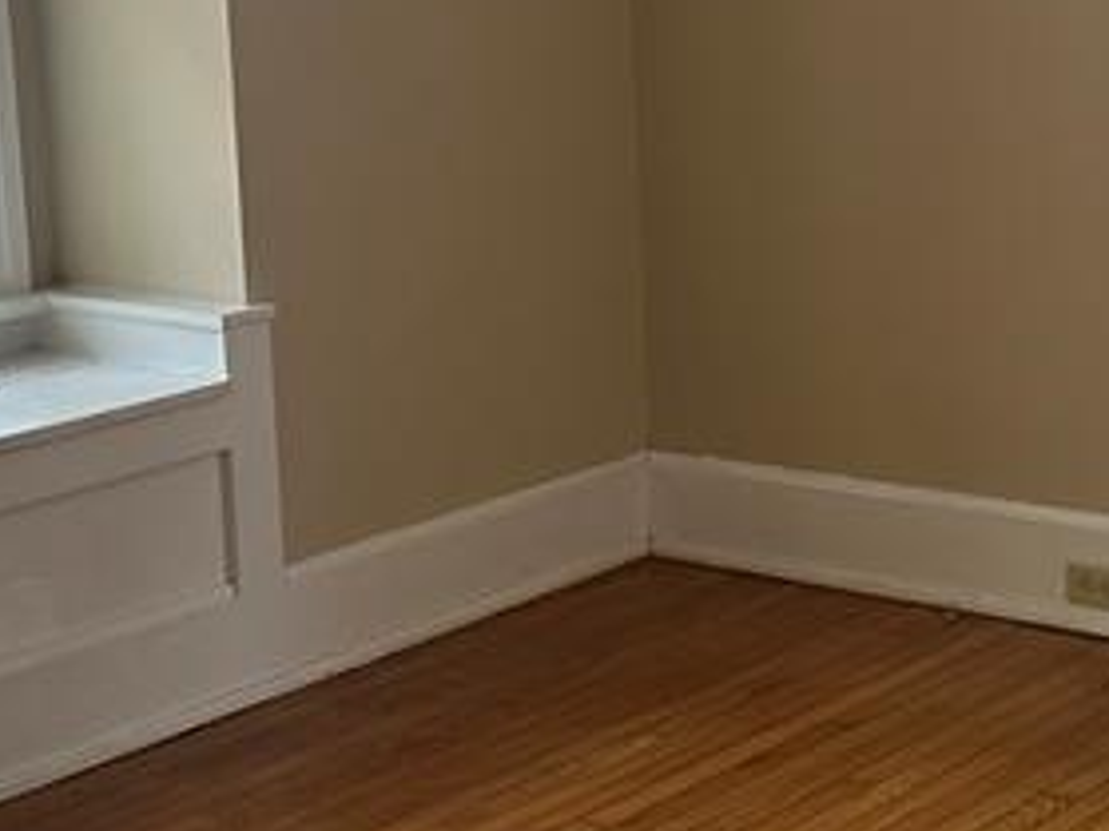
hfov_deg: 22.2
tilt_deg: -11.4
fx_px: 2818
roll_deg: +2.0
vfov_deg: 16.7
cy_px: 270
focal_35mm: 88
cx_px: 751
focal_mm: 6.86
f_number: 1.78
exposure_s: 1/121
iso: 200
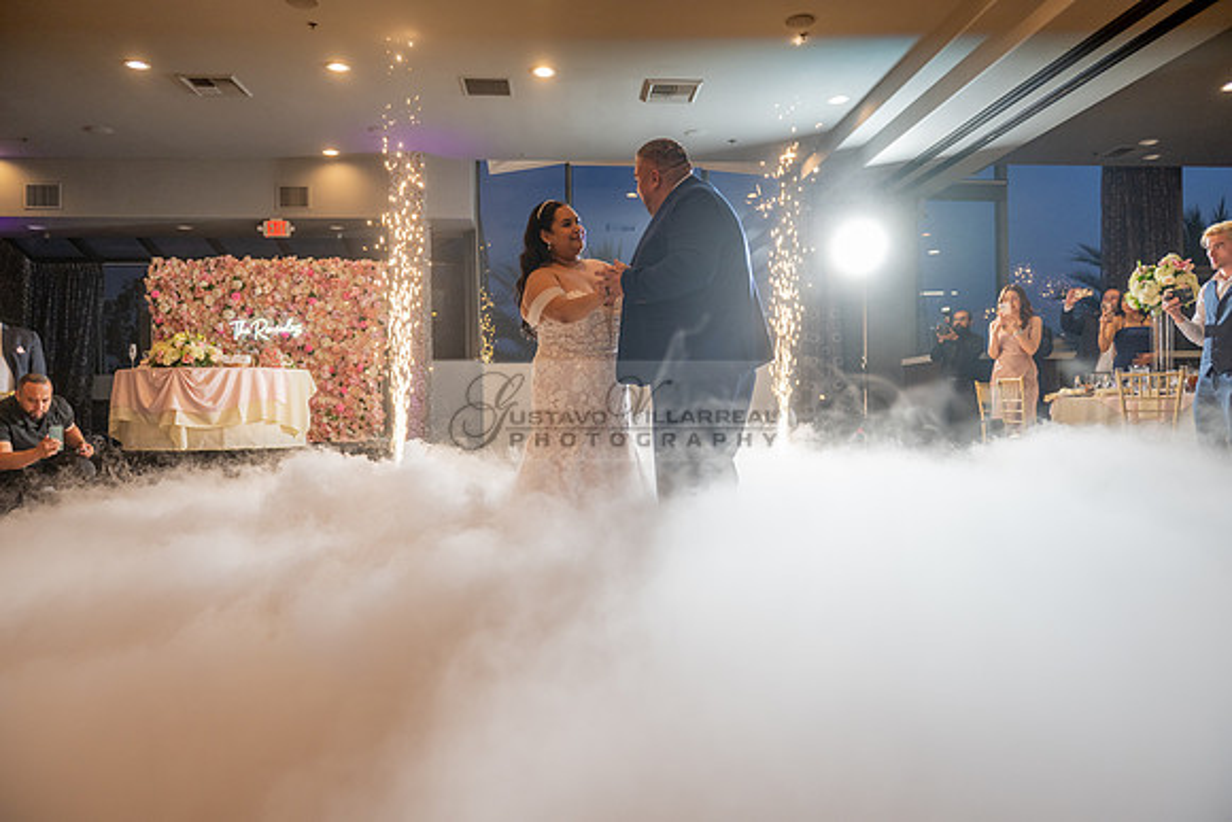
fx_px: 821
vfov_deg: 53.2
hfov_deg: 73.7
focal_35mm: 24
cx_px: 616
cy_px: 411
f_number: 2.8
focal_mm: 24
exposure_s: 1/250
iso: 500
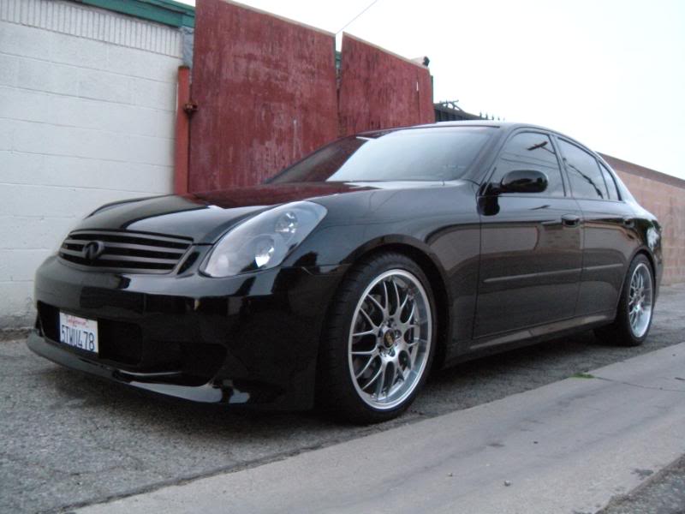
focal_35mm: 35
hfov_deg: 52.6
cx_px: 342
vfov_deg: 40.7
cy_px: 257
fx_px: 693
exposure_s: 1/45.1
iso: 400
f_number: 3.8
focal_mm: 5.9
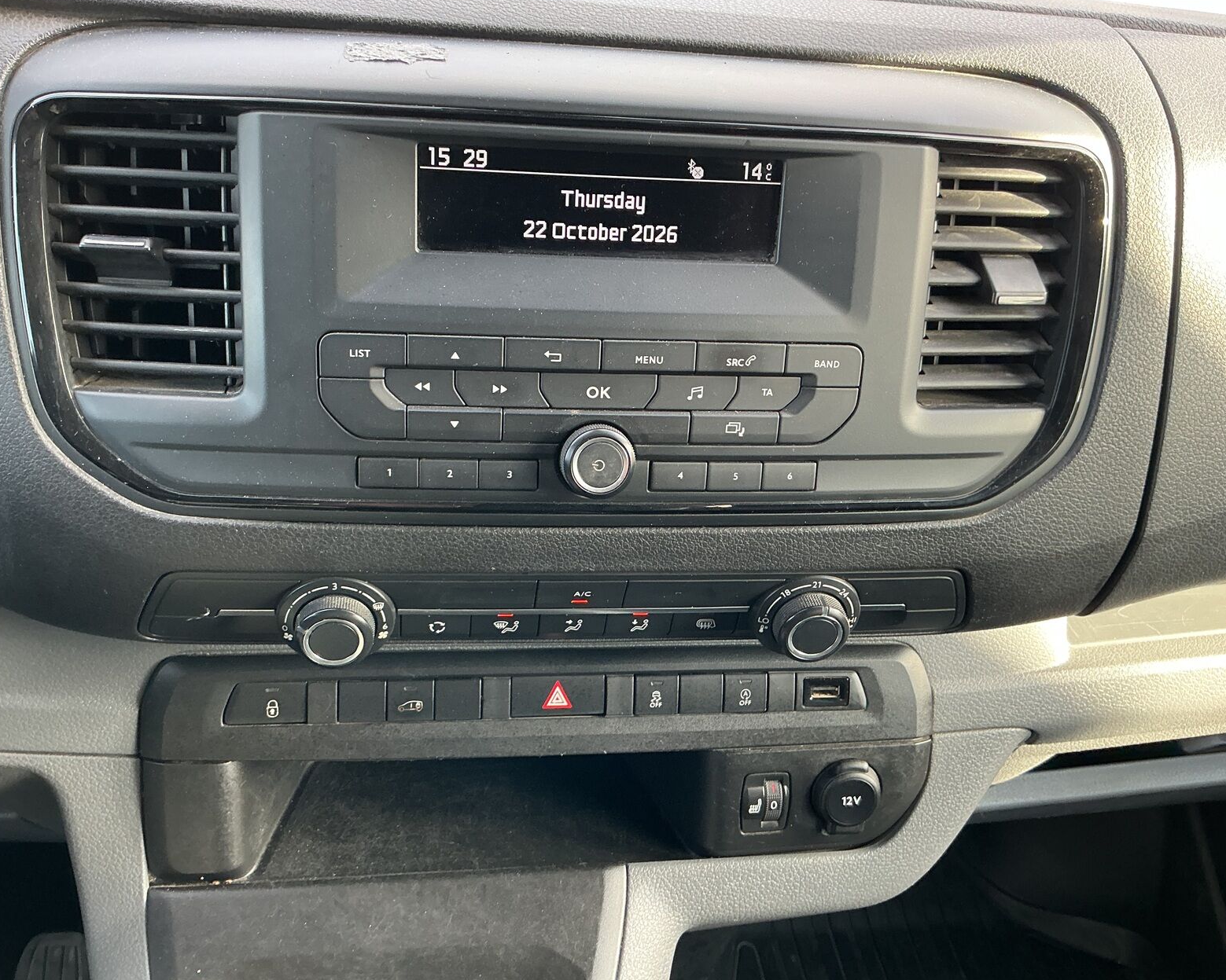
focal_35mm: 31
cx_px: 575
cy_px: 479
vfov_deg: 47.1
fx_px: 1125
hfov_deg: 57.1
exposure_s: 1/60
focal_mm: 3
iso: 64
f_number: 1.8
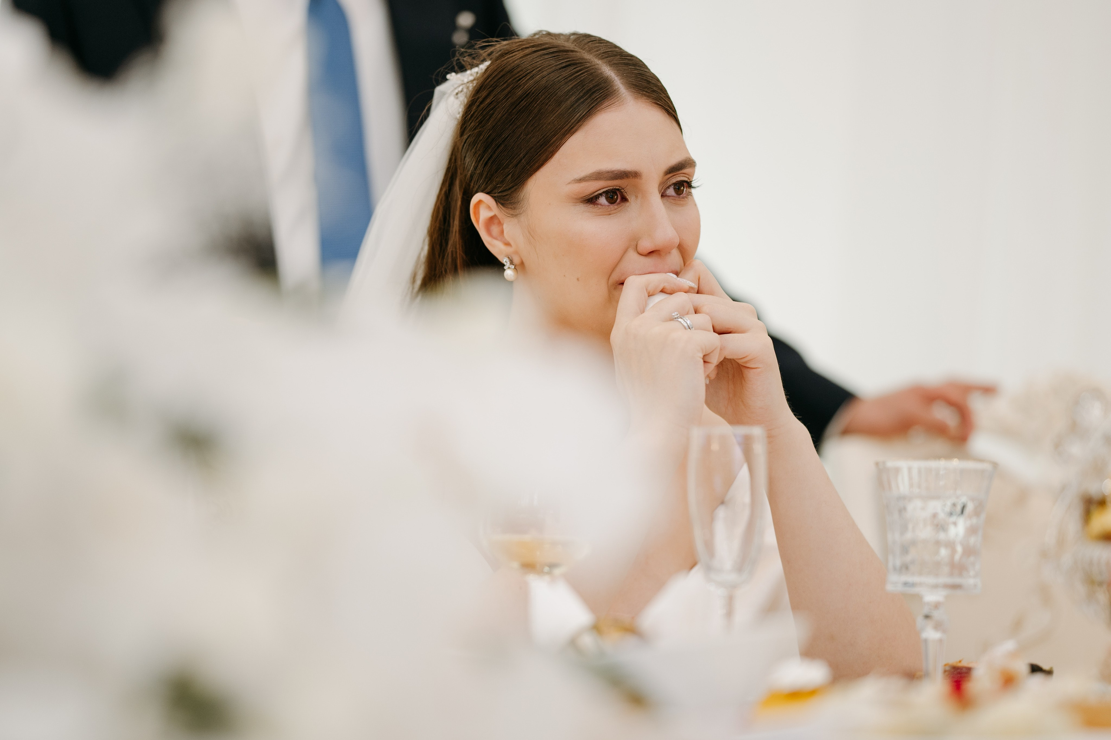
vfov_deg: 9.2
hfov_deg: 13.7
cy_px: 392
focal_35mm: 149
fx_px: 4608
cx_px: 556
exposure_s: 1/200
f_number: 1.8
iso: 500
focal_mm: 135
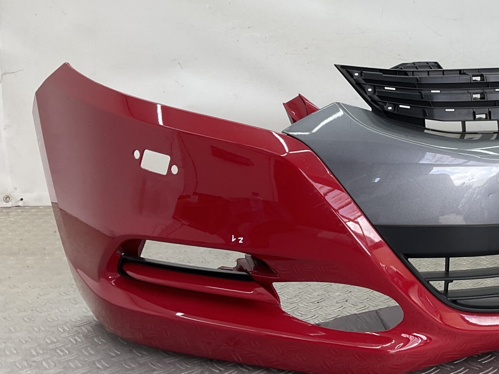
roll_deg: +0.6
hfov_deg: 35.0
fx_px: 750
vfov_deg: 27.9
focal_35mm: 52
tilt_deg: -9.6
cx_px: 438
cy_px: 137
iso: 16
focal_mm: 3
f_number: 1.8
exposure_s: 1/110
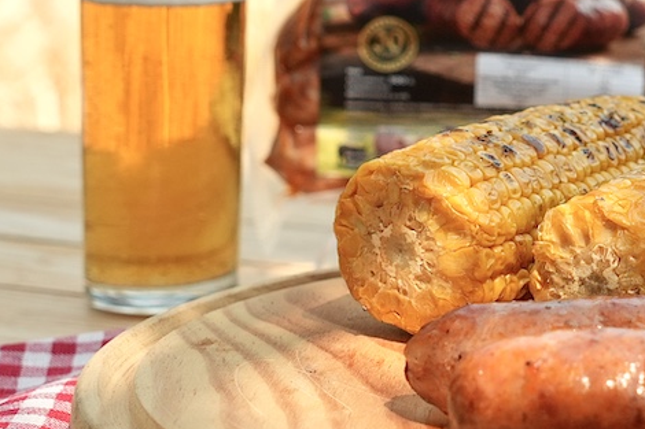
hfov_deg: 23.2
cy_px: 156
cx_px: 609
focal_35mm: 85
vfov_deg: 16.0
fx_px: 1522
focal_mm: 26
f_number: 4
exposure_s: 1/80
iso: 400
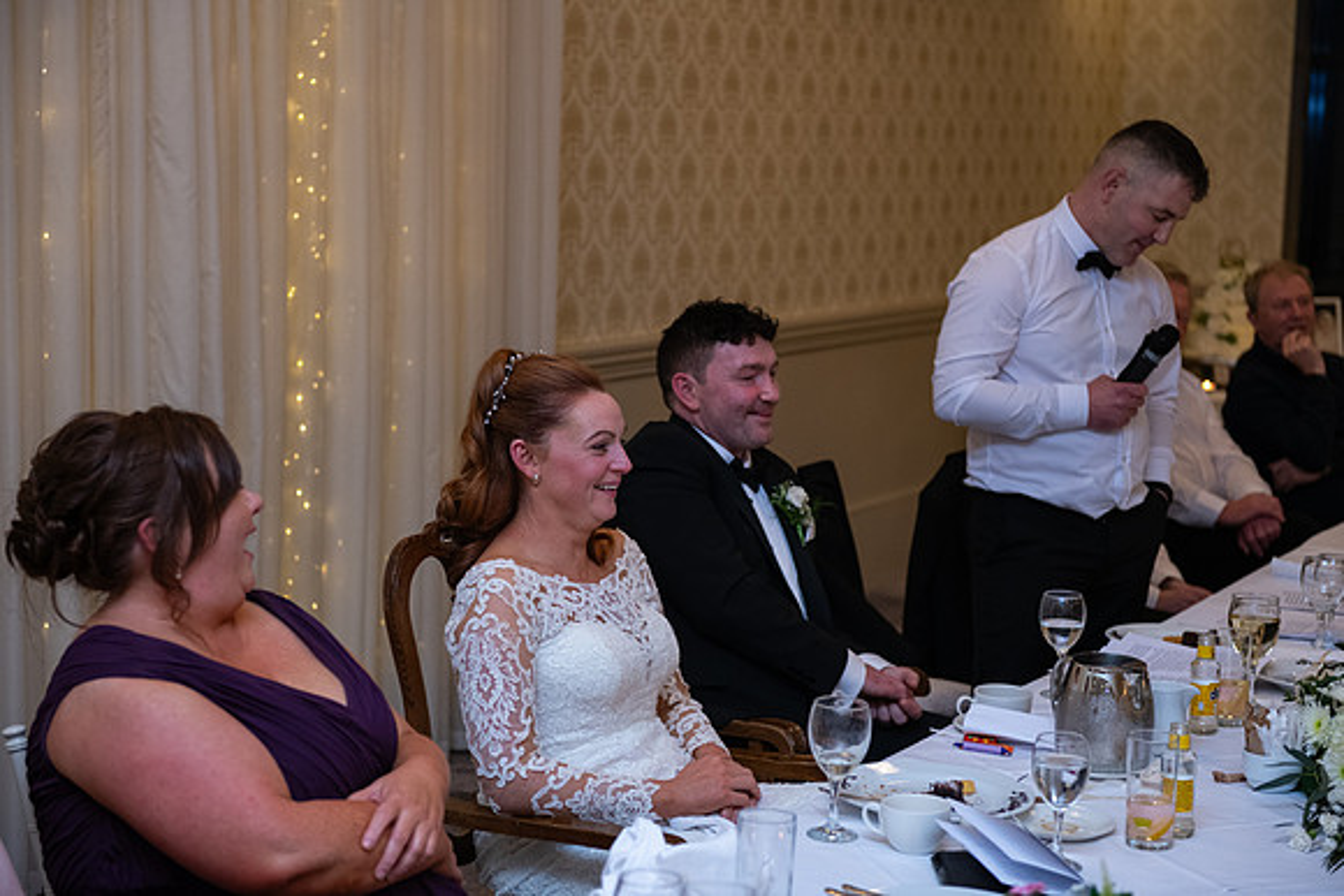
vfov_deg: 19.5
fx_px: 2614
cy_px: 448
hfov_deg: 28.8
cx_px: 672
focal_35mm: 70
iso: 1000
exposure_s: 1/160
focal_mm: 70
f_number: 3.5
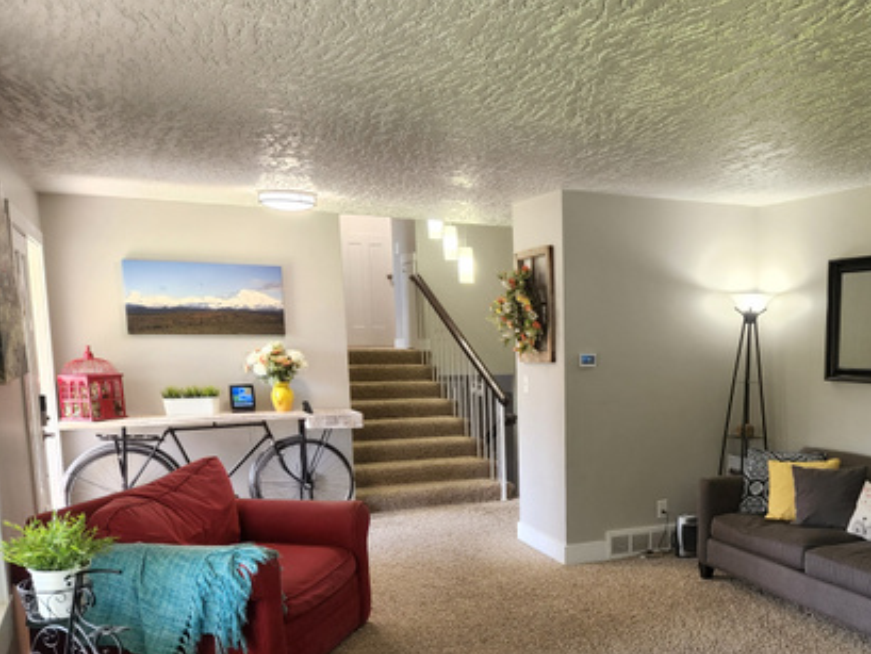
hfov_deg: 49.3
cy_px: 471
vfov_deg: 38.9
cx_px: 654
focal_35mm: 36
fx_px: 906
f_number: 1.8
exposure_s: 1/120
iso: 200
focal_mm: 5.4
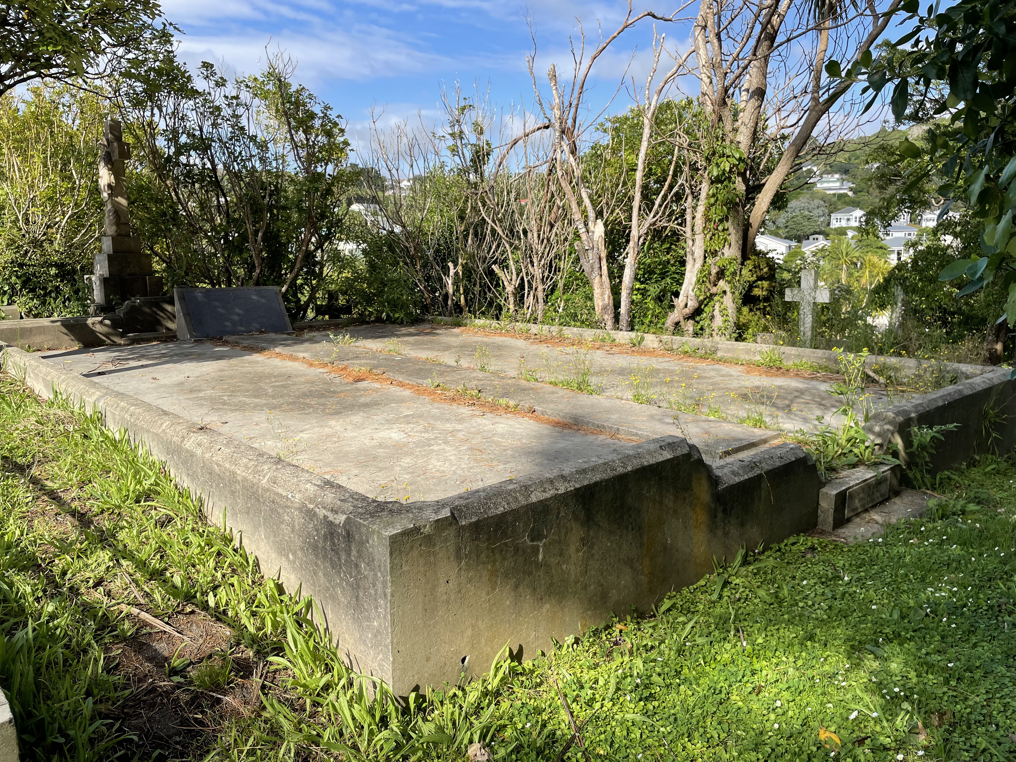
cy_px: 381
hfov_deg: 67.3
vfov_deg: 53.1
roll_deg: +1.2
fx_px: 763
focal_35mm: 26
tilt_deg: -10.7
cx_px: 508
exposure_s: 1/2174
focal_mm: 4.2
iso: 32
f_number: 1.6
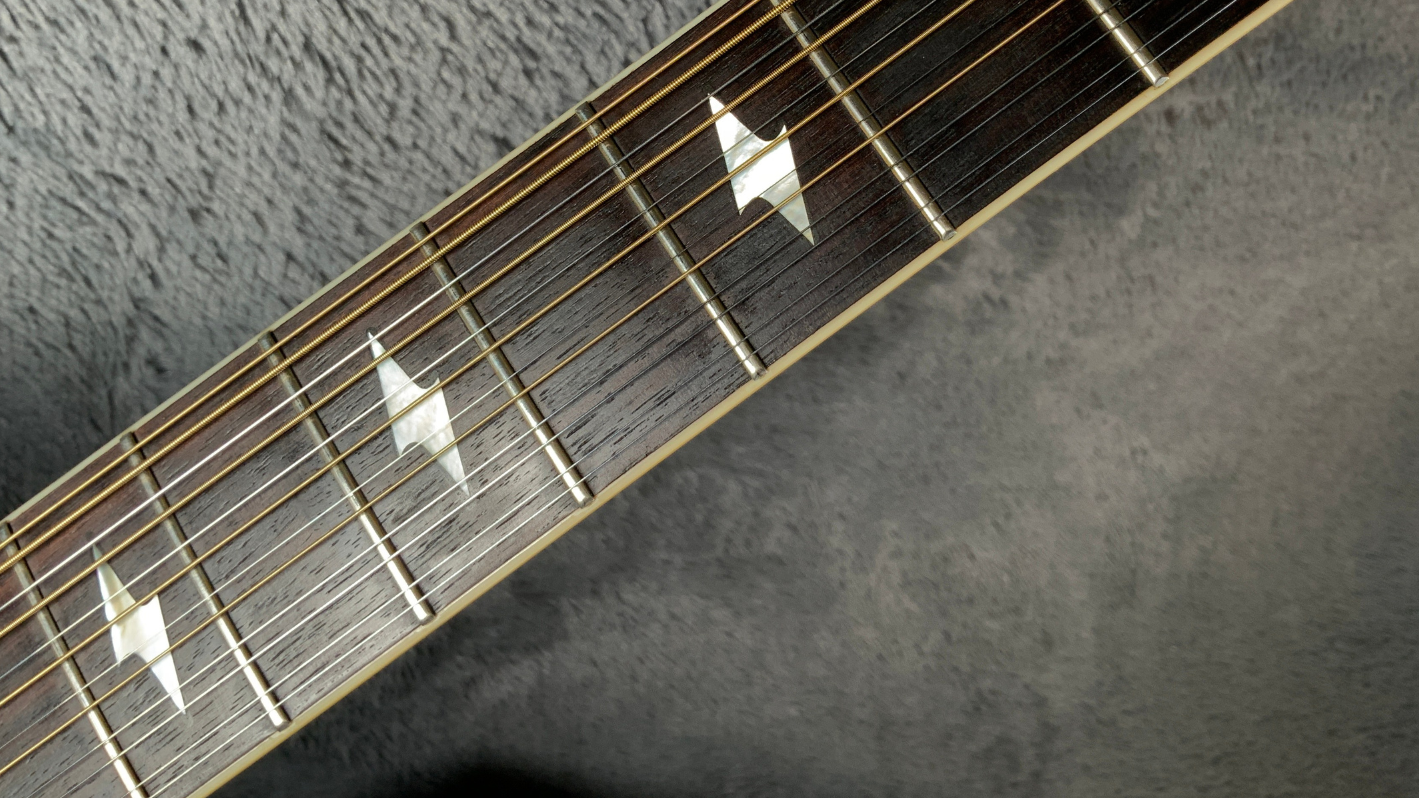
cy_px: 165
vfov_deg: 30.5
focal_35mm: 38
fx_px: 1430
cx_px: 762
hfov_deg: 52.7
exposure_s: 1/104
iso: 25
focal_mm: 3
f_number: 1.8
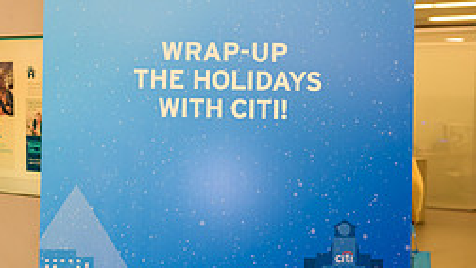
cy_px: 179
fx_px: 897
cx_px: 236
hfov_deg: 29.7
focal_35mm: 71
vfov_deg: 17.0
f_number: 3.2
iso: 800
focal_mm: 38
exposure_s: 1/125
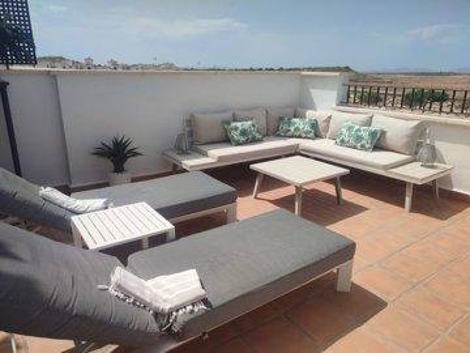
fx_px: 339
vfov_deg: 54.9
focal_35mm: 25
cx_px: 235
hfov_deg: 69.4
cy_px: 176
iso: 50
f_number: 1.9
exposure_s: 1/1014
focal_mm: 6.04
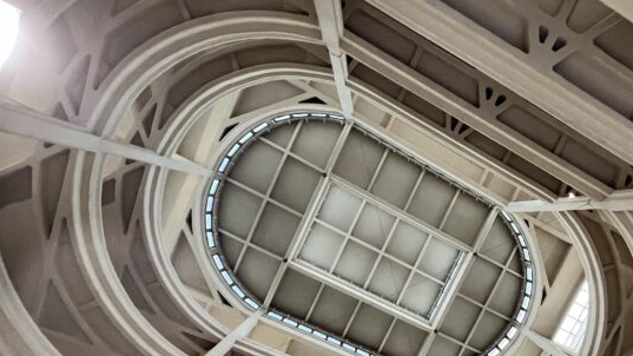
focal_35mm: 27
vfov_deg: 39.6
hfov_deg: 66.6
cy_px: 324
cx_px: 455
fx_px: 453
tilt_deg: +71.3
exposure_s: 1/50
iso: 250
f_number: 1.8
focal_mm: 1.57
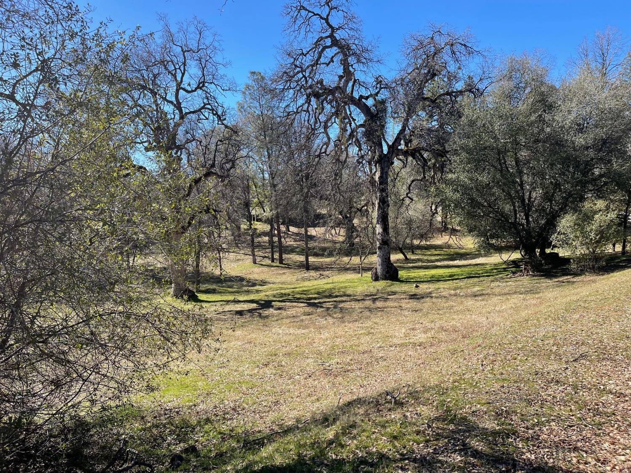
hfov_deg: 67.3
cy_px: 236
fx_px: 474
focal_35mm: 26
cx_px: 316
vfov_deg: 53.1
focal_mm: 5.1
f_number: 1.6
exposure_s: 1/1493
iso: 32
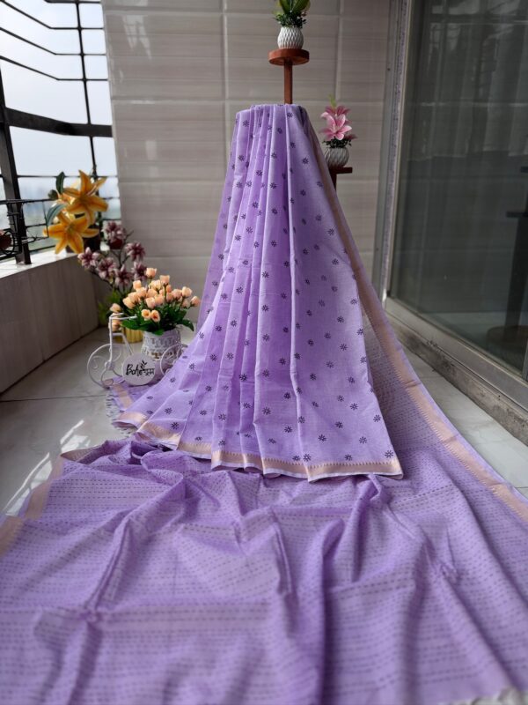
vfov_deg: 71.6
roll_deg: +0.1
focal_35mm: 24
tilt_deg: -18.3
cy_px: 352
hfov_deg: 56.8
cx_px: 264
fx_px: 488
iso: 80
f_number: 1.78
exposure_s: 1/1059
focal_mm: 6.76
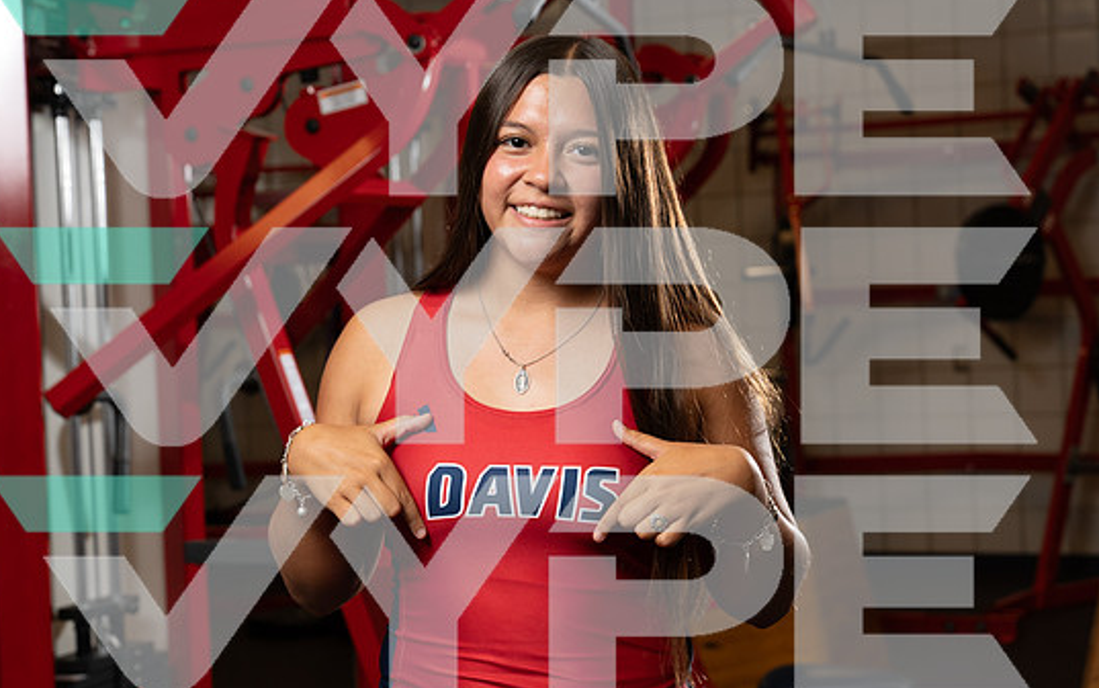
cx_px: 516
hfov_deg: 27.1
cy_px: 337
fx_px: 2277
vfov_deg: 17.2
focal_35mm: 76
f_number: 5.6
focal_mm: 69
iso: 640
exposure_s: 1/250
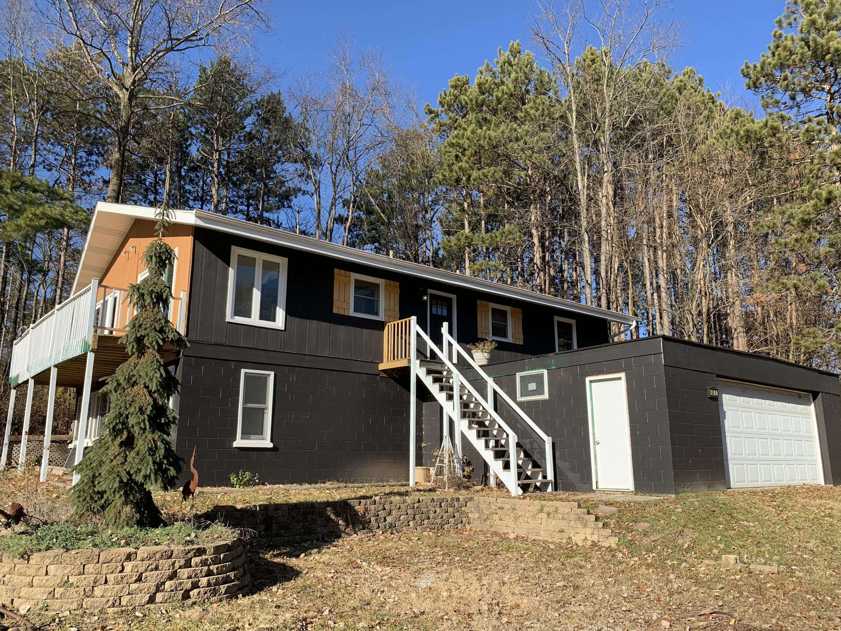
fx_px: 656
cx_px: 429
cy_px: 321
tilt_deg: +15.2
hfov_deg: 65.3
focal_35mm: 27
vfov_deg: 51.4
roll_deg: -0.9
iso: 25
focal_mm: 4.25
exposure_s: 1/1468
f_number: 1.8
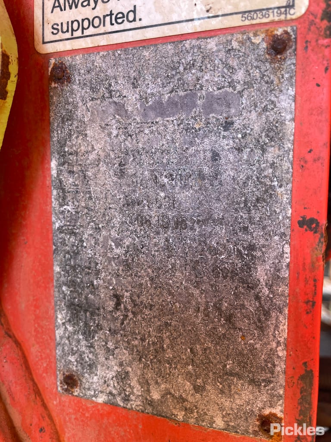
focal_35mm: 26
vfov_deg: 67.3
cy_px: 221
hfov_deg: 53.1
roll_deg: -1.3
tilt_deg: -5.4
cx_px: 166
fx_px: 331
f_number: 1.6
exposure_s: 1/121
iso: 80
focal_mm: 4.2
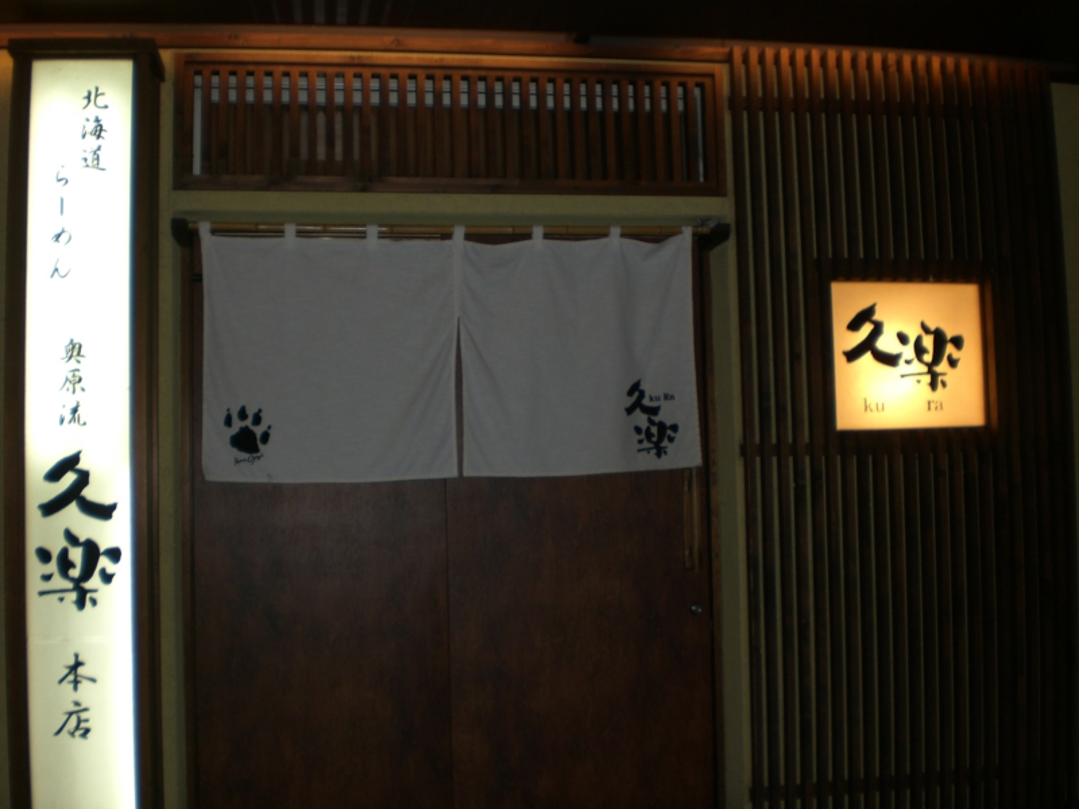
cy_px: 404
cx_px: 540
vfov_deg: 37.7
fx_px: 1184
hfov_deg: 49.0
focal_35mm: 38
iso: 50
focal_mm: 6.3
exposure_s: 1/60
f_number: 3.1
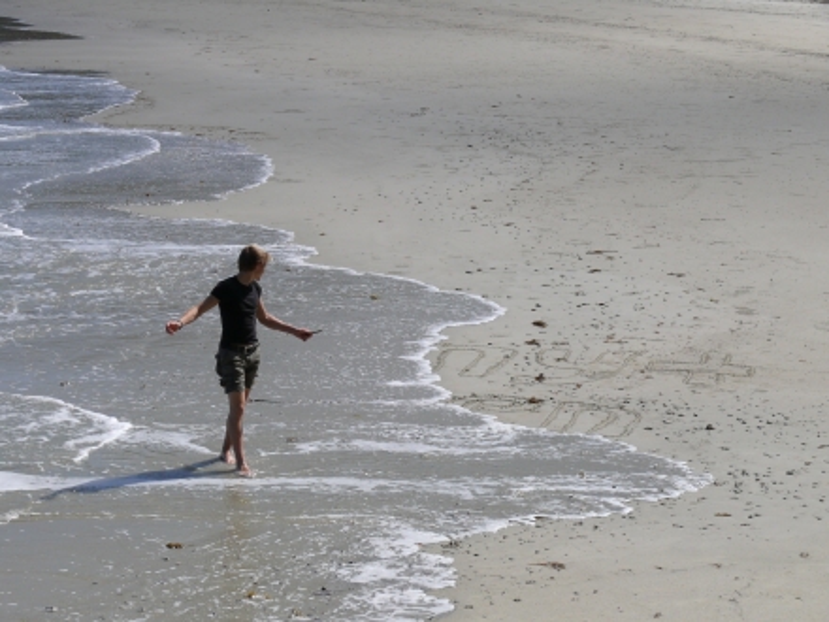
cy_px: 311
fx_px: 2371
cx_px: 414
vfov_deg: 14.9
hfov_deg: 19.8
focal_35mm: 99
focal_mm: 21
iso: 100
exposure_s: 1/500
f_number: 7.1
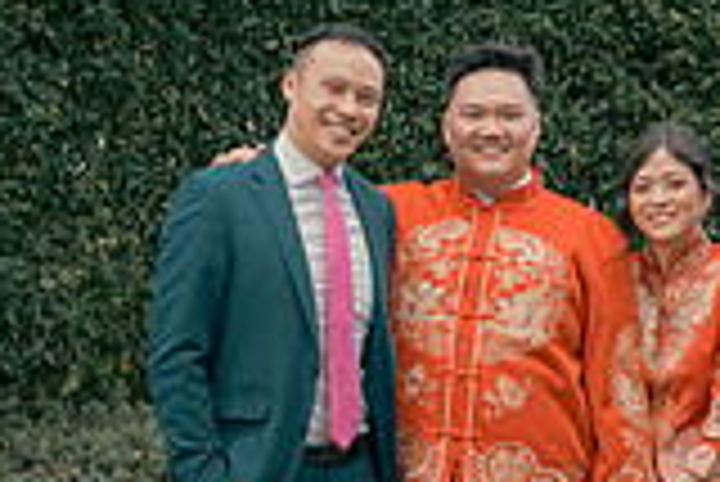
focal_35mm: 127
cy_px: 232
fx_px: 2542
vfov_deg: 10.8
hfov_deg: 16.1
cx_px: 432
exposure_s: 1/160
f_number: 5.6
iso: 500
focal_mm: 35
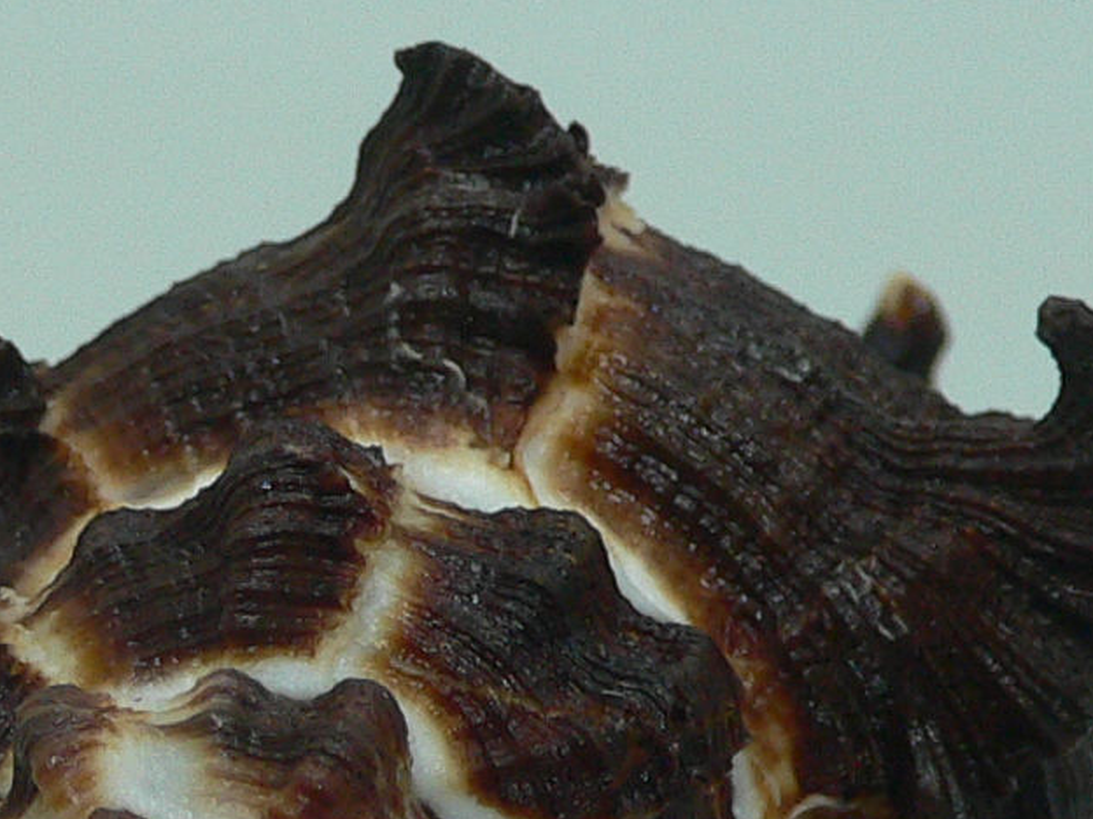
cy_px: 987
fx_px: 3568
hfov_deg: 17.4
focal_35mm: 113
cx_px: 403
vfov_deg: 12.8
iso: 100
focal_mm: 4.6
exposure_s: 1/60
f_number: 2.8
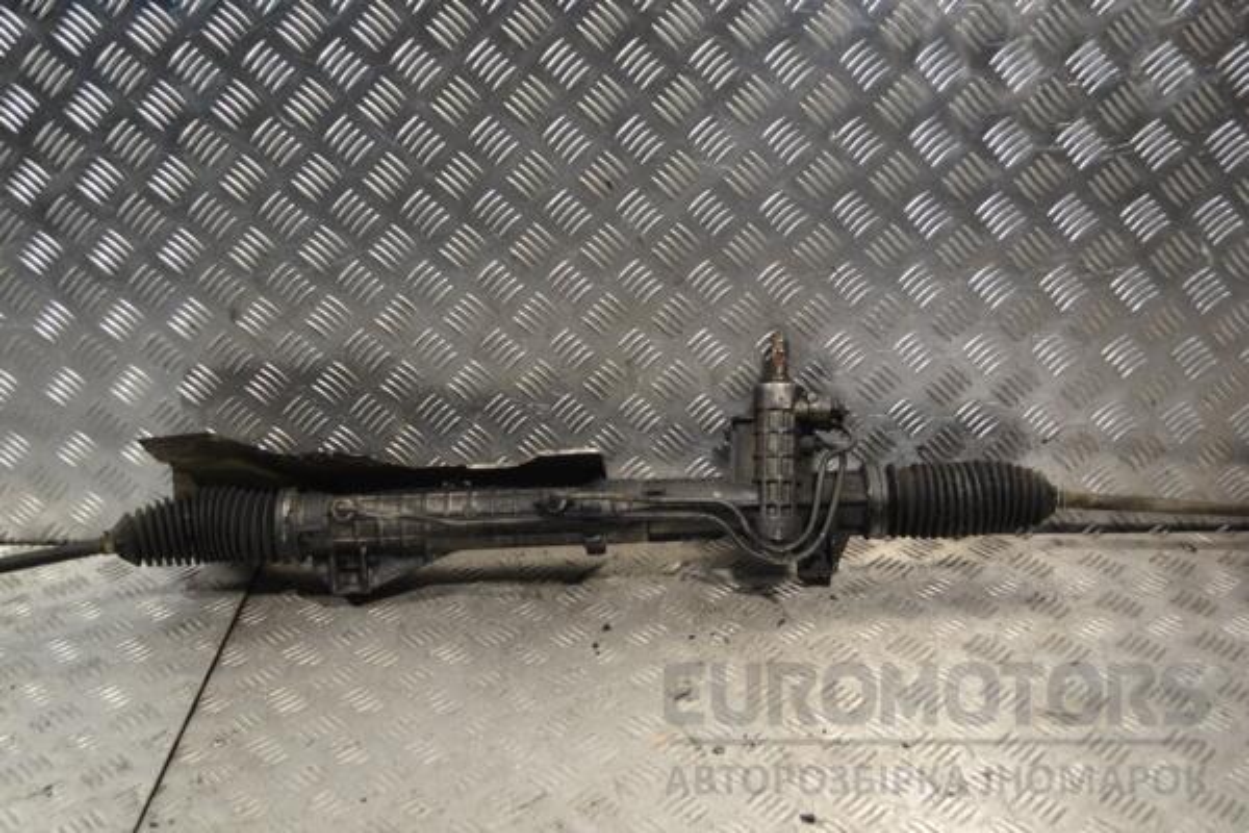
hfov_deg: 49.6
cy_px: 416
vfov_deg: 34.2
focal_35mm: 39
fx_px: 1353
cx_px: 624
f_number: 5
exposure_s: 1/100
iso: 400
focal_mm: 26
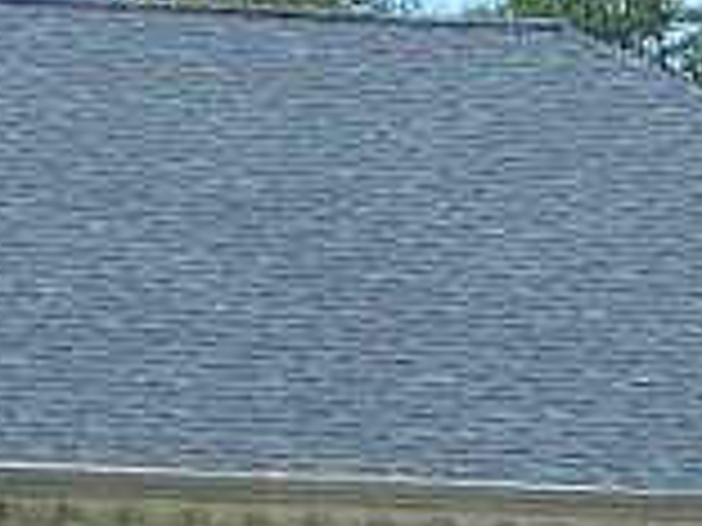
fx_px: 5719
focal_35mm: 282
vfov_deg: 5.2
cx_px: 576
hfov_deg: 7.0
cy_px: 872
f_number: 4.2
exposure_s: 1/500
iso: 80
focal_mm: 7.7
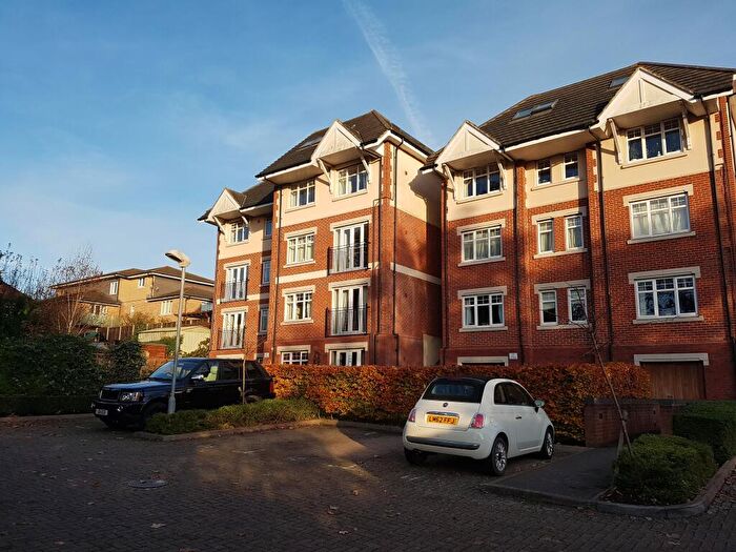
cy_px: 276
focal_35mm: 26
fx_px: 553
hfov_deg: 67.3
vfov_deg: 53.1
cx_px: 368
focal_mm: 4.2
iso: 50
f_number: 1.7
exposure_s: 1/1312
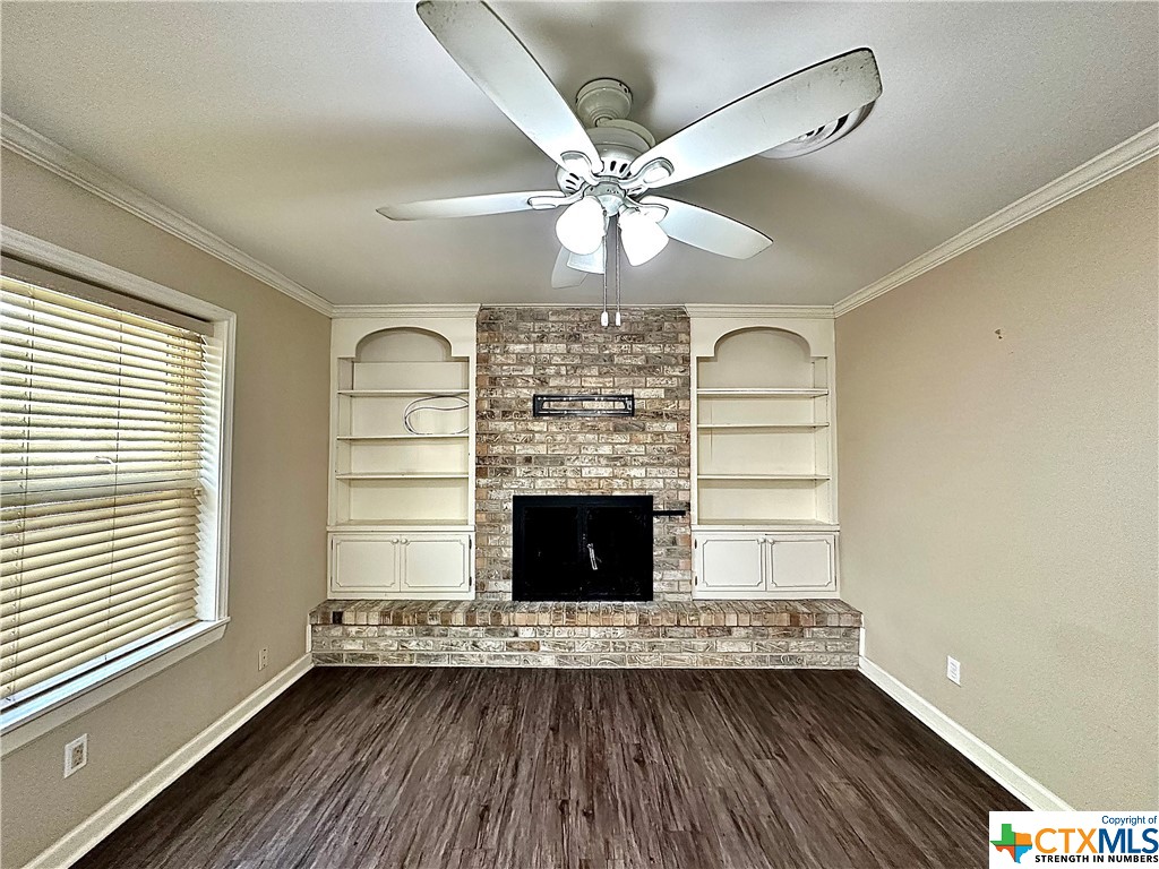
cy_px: 434
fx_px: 469
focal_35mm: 14
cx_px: 580
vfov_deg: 85.7
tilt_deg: +1.2
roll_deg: -0.4
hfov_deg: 102.1
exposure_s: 1/60
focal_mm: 2.22
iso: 640
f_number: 2.2
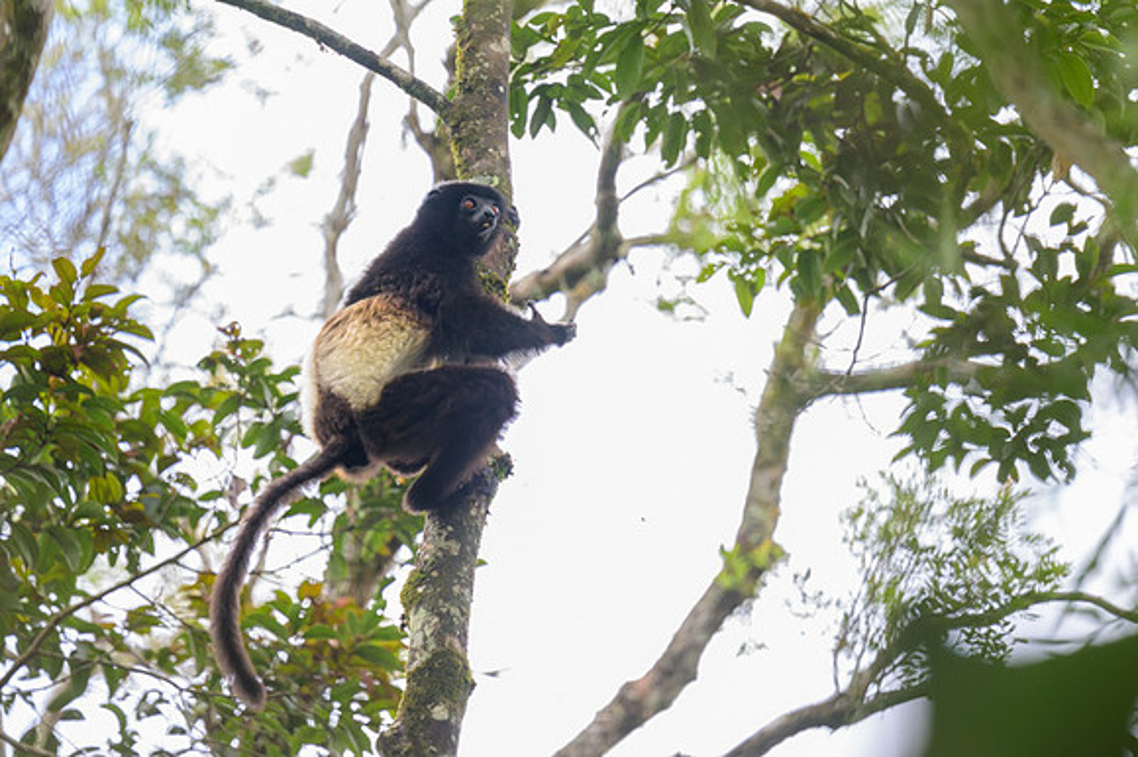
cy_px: 292
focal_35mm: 215
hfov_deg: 9.6
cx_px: 491
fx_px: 6795
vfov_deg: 6.4
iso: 1250
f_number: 3.2
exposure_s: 1/1250
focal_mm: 175
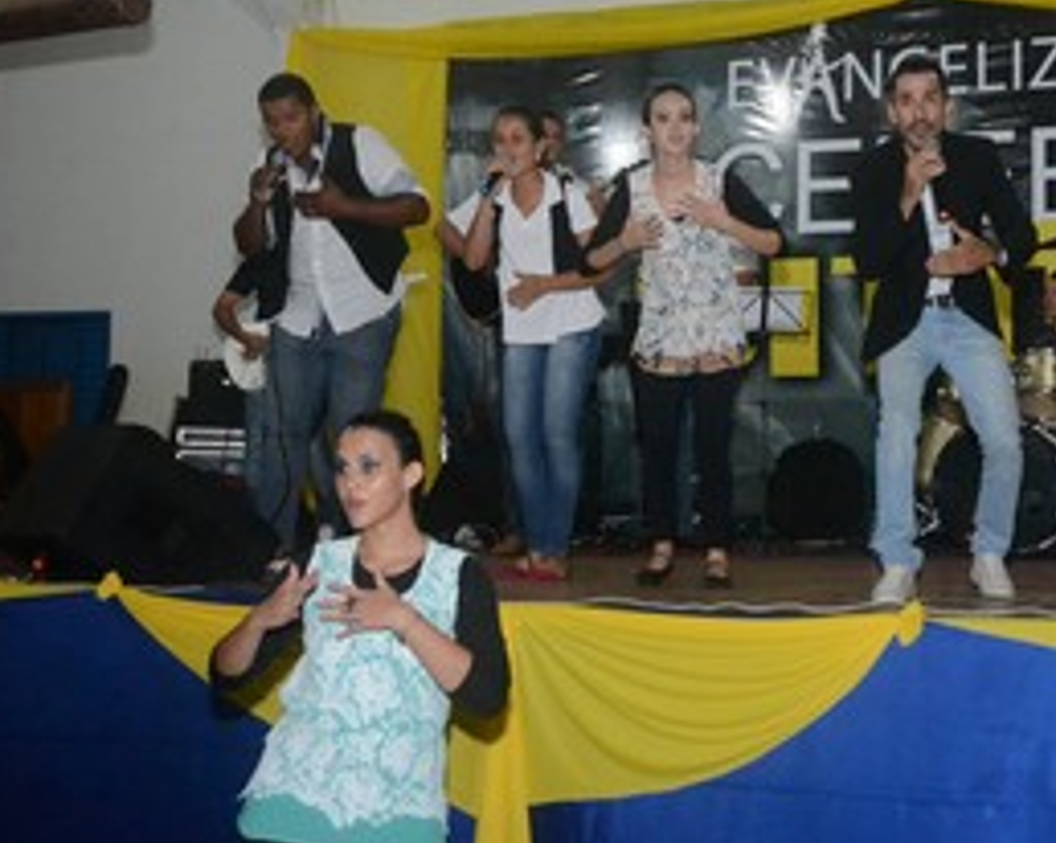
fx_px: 1686
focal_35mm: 54
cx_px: 798
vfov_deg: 28.1
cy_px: 385
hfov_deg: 34.0
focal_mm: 22
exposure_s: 1/160
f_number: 3.8
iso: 3200
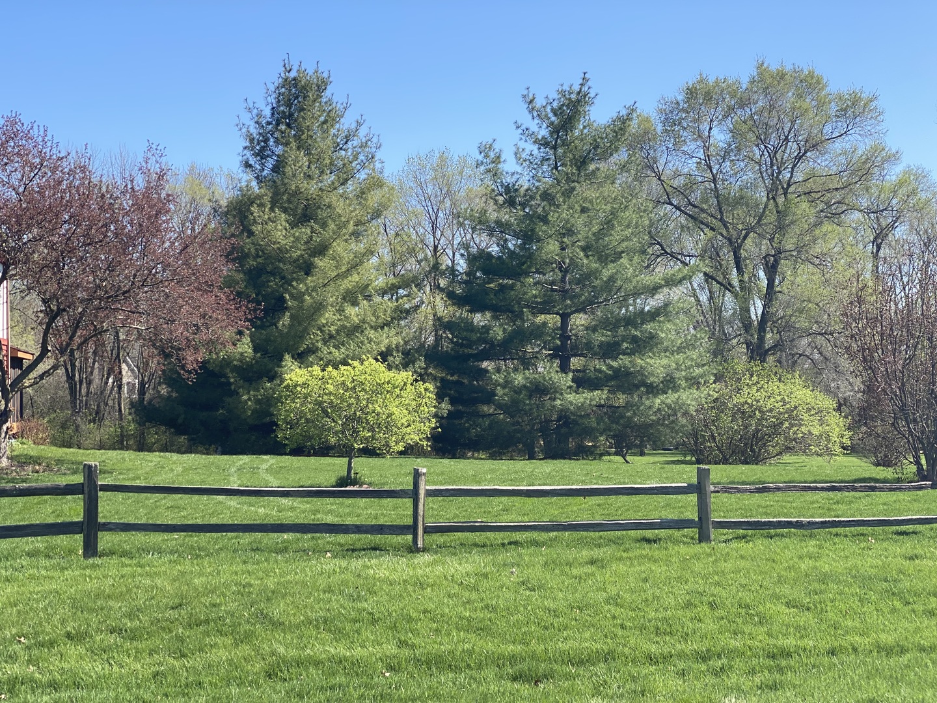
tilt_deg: +0.8
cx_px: 468
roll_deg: -0.1
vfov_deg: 28.0
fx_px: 1408
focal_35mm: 52
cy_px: 352
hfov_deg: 36.8
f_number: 2
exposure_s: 1/841
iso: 20
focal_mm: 6
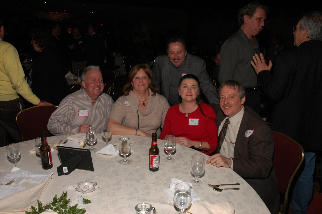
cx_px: 161
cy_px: 107
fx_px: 241
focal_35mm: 27
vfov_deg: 47.8
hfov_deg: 67.4
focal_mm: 18
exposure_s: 1/80
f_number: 8
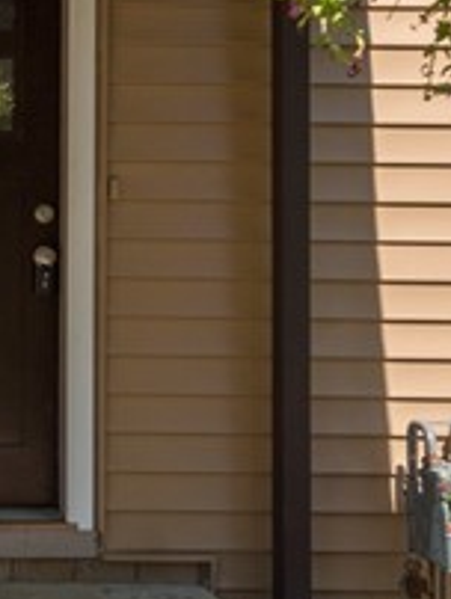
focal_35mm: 98
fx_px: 1699
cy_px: 199
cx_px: -230
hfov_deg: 14.1
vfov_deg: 19.9
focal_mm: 19
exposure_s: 1/400
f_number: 8
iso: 200
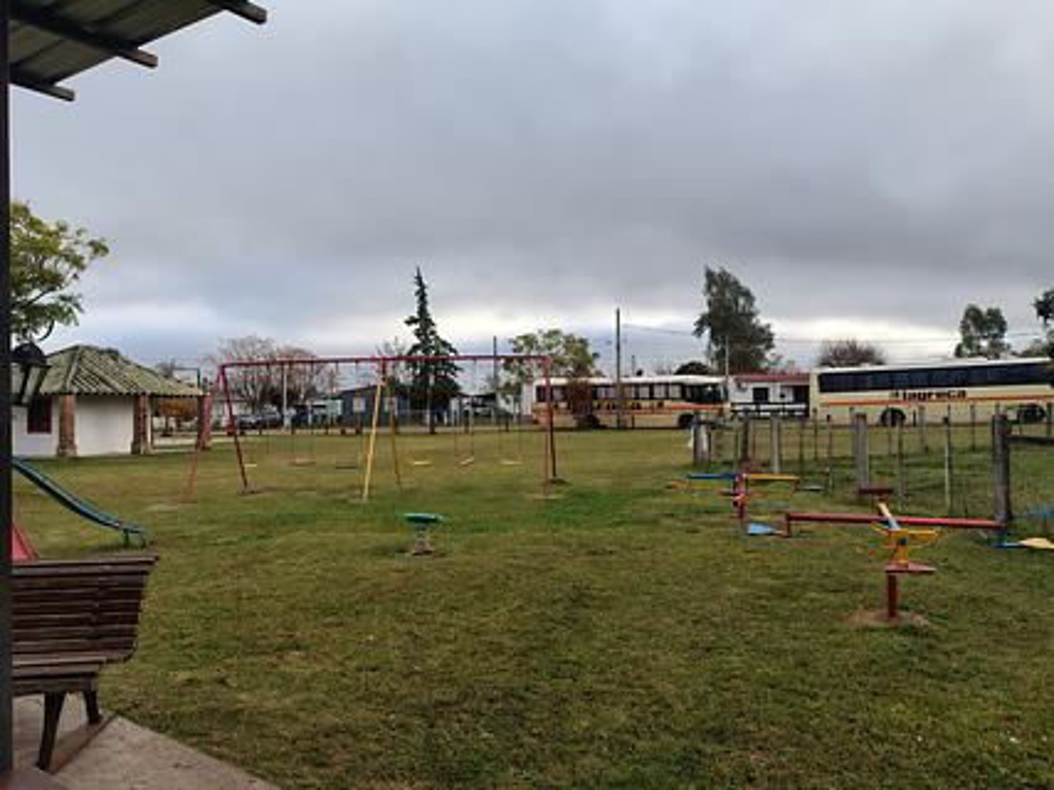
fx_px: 761
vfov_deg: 54.9
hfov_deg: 69.4
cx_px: 527
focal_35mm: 25
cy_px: 395
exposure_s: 1/454
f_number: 1.7
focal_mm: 4.71
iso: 145
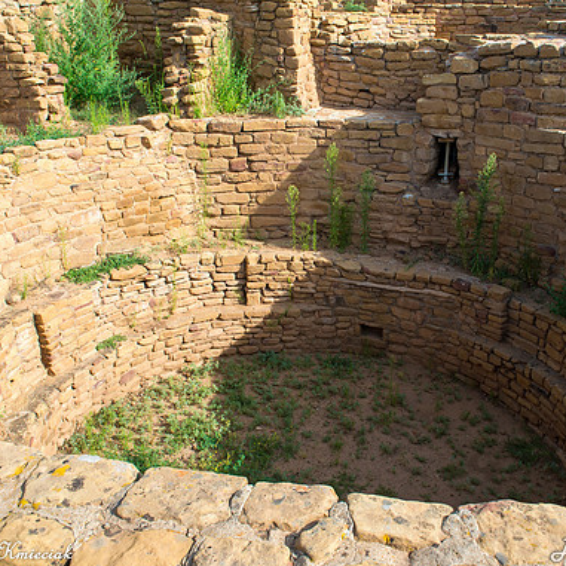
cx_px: 339
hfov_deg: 52.2
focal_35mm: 31
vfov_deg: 52.5
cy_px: 281
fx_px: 573
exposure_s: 1/250
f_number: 14
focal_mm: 24
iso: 560
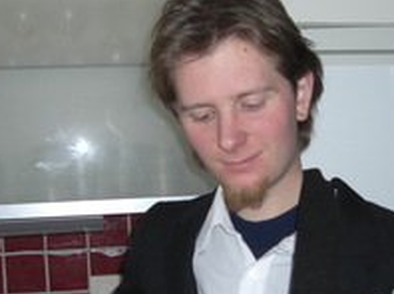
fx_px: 796
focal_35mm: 70
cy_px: 206
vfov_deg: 20.9
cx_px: 243
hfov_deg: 27.7
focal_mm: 7.9
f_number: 2.8
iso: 200
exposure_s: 1/60
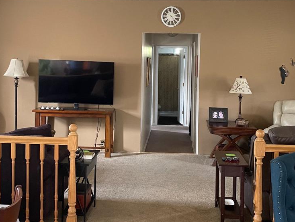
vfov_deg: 28.5
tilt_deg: -2.6
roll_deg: -0.6
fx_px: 435
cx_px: 145
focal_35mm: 51
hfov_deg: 37.5
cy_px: 84
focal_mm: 4.2
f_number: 1.6
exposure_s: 1/60
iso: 320
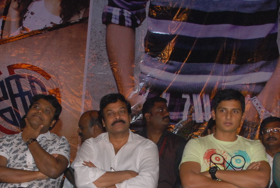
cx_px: 125
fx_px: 530
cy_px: 176
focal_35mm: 68
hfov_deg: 29.6
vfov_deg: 19.7
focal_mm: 24
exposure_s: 1/125
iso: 500
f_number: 8
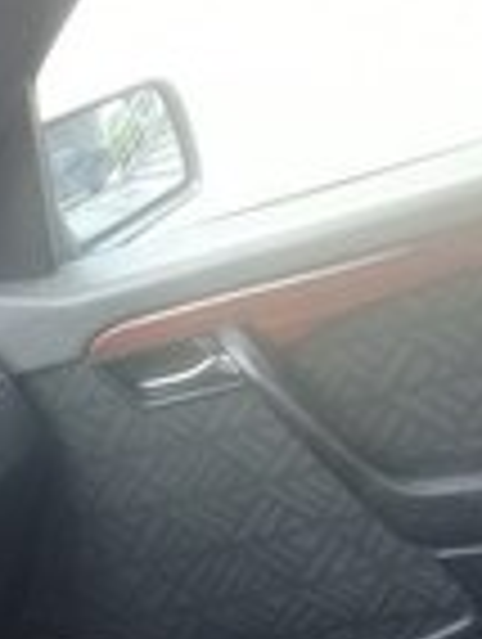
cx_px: -77
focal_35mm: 108
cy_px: 878
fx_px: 1999
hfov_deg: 13.4
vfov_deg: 16.9
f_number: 2.2
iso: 80
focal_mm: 3.3
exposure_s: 1/50
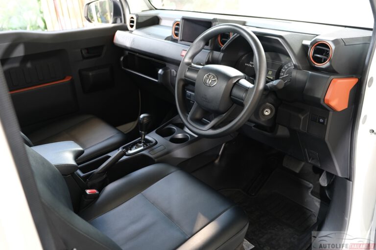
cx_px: 188
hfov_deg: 60.3
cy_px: 125
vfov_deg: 42.3
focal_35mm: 31
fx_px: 324
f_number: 3.2
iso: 320
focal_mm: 20.5
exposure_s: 1/28
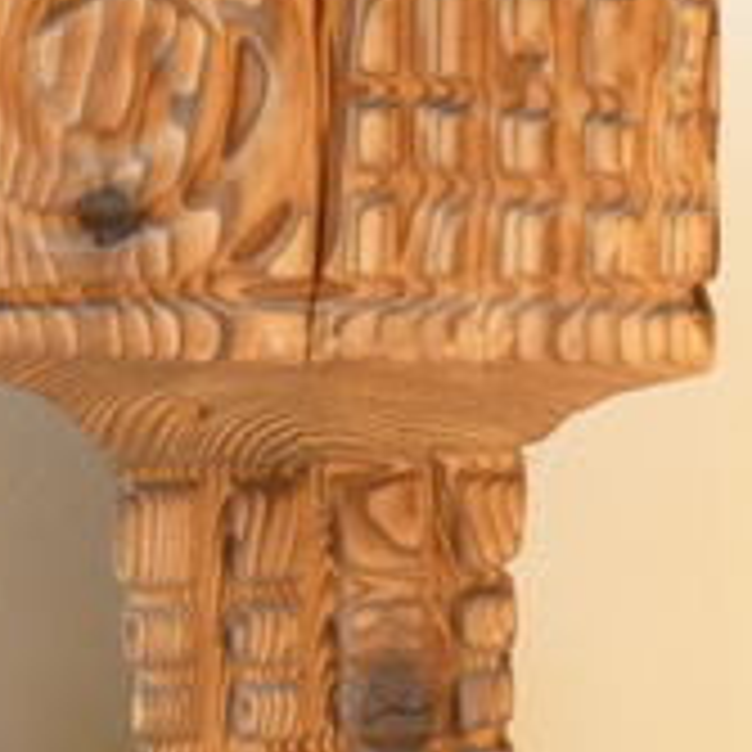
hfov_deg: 5.7
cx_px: -369
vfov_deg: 5.7
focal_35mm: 305
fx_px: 7496
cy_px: 617
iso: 400
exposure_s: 1/10
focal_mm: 15.8
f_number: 4.3
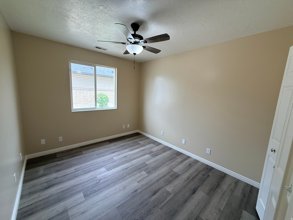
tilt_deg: -10.0
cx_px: 146
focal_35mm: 14
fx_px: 119
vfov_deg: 85.7
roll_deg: -3.4
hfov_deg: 102.1
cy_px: 110
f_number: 2.2
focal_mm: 2.22
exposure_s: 1/130
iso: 64
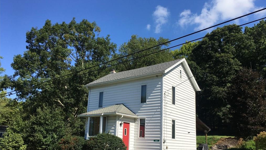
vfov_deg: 36.4
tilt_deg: +11.8
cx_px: 134
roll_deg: -1.4
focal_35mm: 32
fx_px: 226
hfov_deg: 61.0
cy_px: 96
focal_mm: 4.15
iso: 25
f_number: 2.2
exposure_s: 1/1832
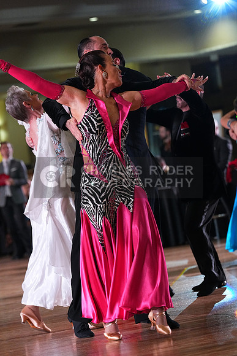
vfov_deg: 11.0
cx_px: 118
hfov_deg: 7.3
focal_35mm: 187
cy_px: 178
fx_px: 1845
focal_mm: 187
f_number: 5
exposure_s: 1/400
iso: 6400
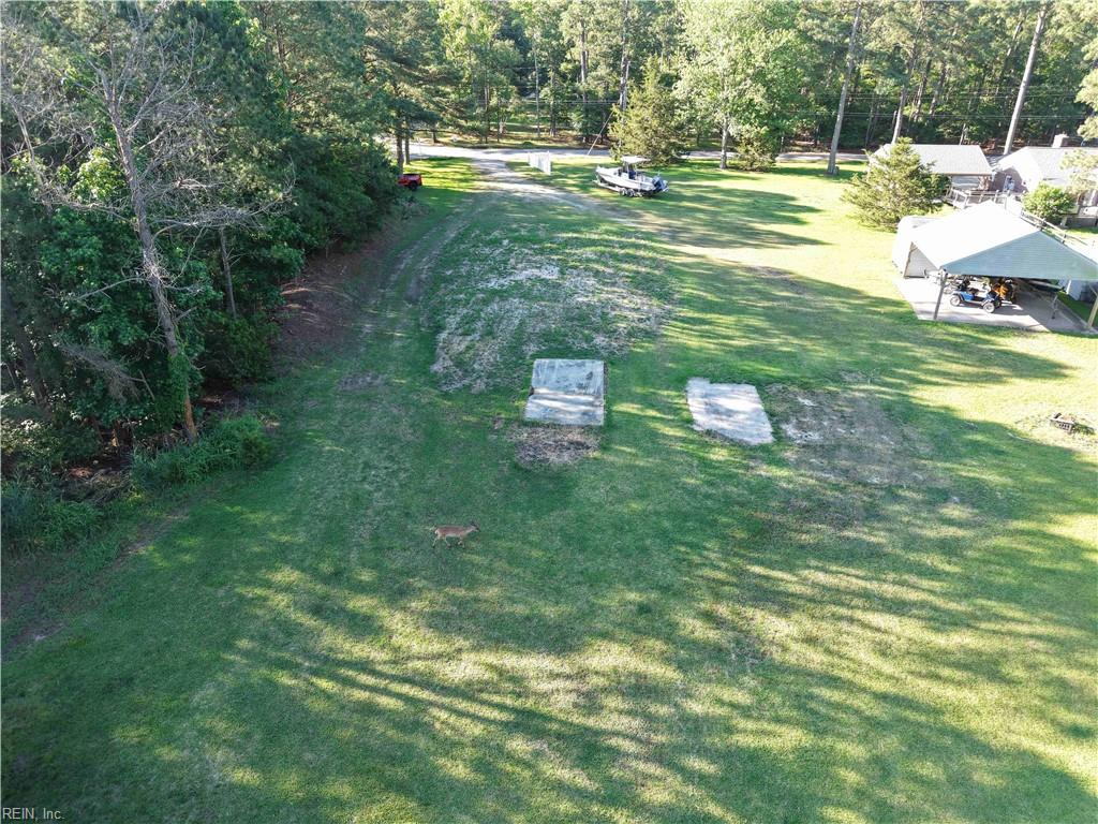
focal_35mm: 24
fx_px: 761
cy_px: 412
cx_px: 549
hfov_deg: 71.6
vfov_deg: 56.8
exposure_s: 1/200
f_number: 1.8
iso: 120
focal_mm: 8.67
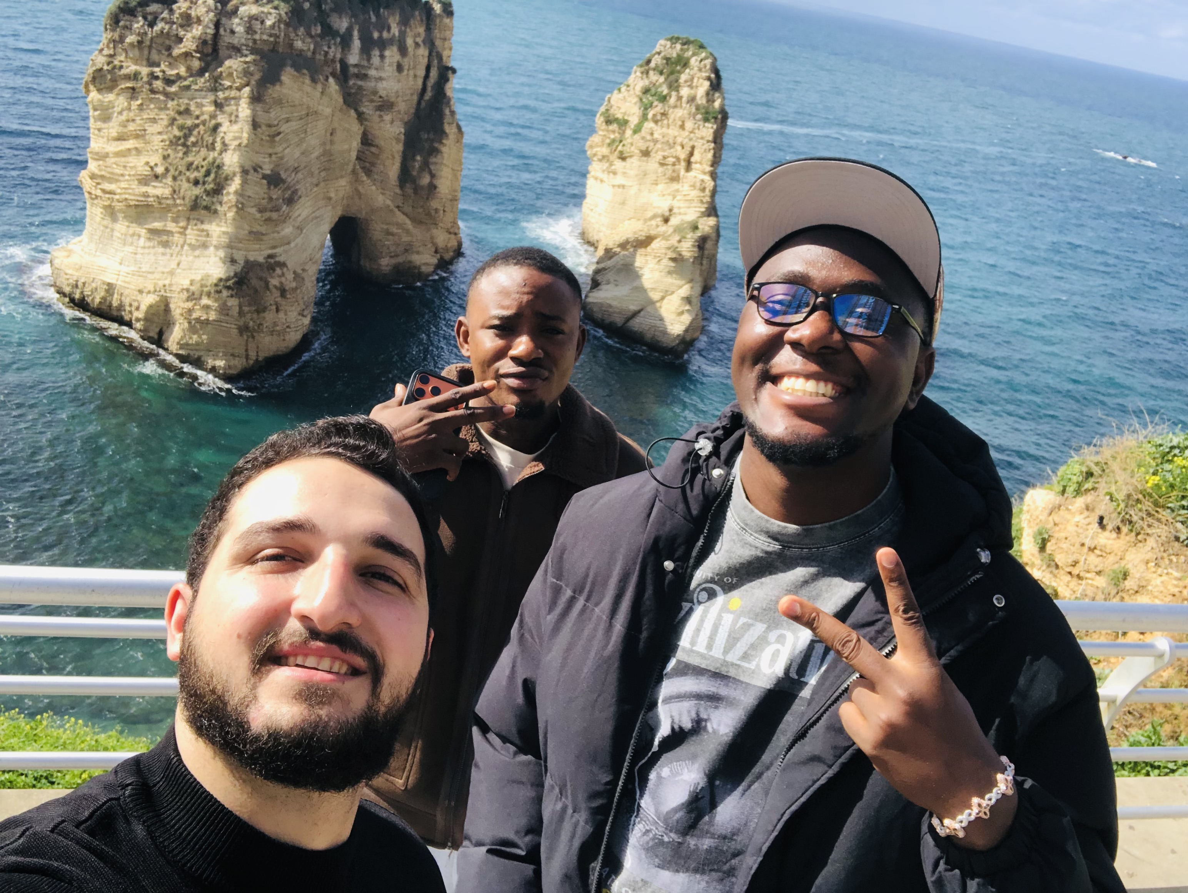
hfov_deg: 56.8
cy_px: 446
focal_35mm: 32
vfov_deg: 44.2
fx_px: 1099
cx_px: 594
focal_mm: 2.87
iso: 20
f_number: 2.2
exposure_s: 1/702
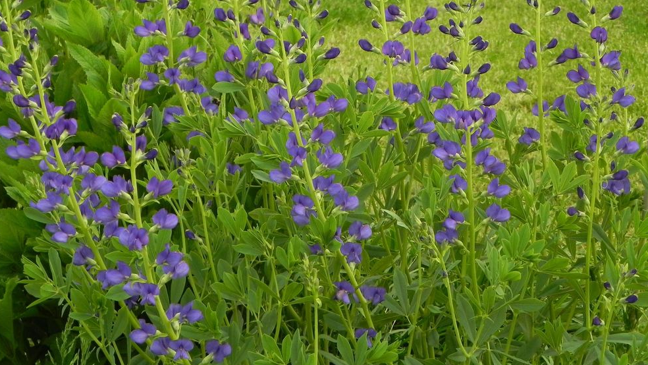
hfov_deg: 17.3
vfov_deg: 9.8
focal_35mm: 124
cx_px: 301
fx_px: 2131
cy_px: 148
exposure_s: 1/50
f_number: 4.5
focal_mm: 18.8
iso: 160
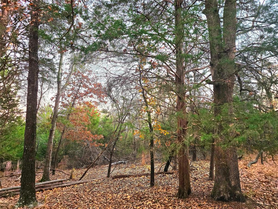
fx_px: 185
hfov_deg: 73.9
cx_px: 139
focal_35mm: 23
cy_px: 104
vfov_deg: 58.9
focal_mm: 6.3
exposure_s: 1/120
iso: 500
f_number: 1.7
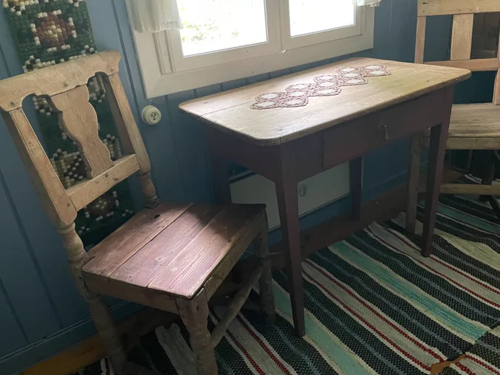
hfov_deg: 61.6
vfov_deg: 48.2
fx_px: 419
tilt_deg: -24.8
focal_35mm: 29
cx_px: 264
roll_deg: +5.1
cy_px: 183
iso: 640
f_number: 1.6
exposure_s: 1/40
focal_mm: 4.2
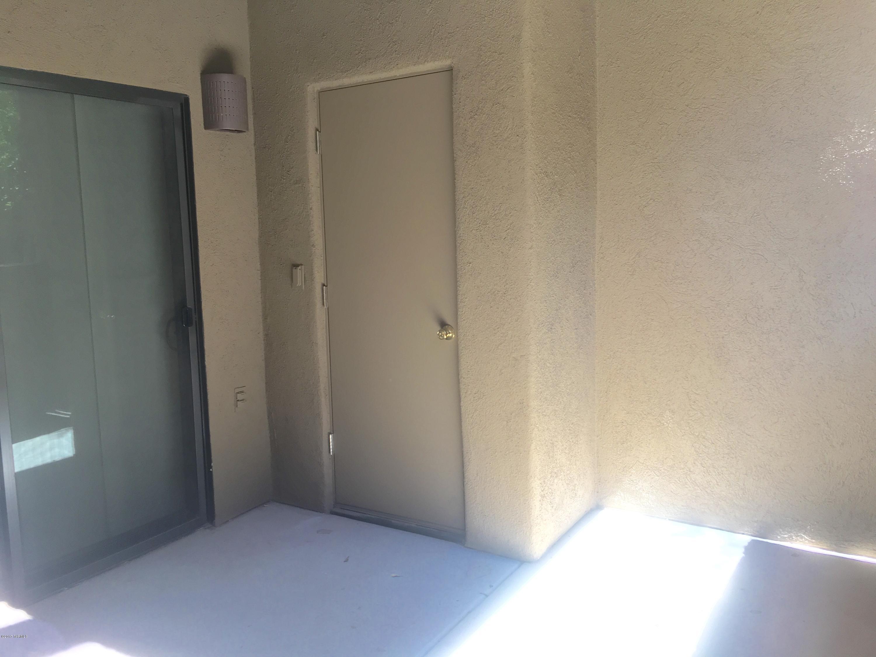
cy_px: 328
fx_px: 734
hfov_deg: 61.7
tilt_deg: -5.4
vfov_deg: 48.2
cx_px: 438
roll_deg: +1.7
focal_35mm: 29
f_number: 2.2
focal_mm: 4.15
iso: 40
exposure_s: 1/120
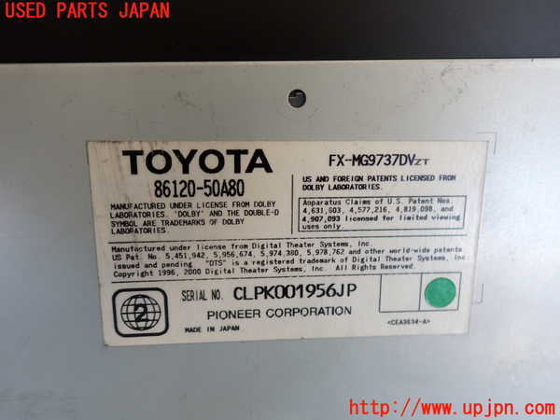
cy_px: 210
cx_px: 280
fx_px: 485
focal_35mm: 30
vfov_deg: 46.8
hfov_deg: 60.0
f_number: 2.3
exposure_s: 1/60
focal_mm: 5.4
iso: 200
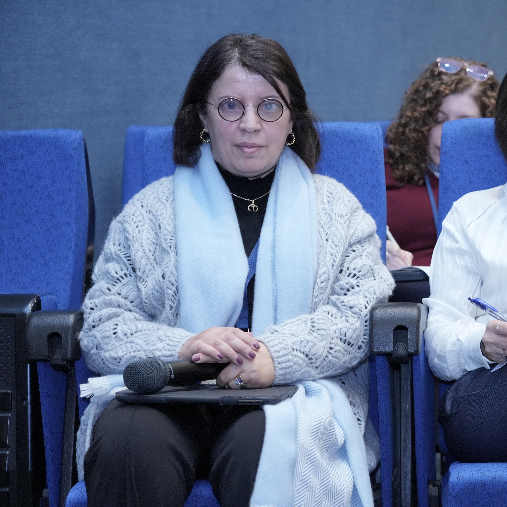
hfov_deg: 20.8
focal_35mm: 83
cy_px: 253
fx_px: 1375
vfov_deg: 20.9
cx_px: 357
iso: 4000
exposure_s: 1/160
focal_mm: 65
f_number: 4
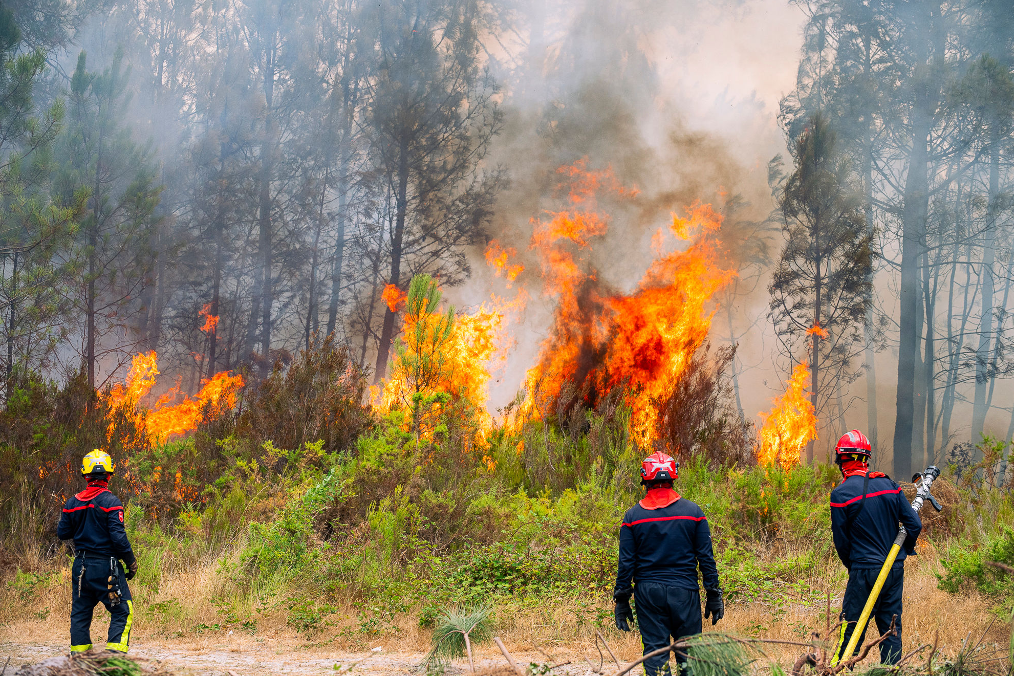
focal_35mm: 106
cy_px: 335
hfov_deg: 19.3
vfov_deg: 12.9
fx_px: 2986
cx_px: 506
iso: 640
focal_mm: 105
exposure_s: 1/640
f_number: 8
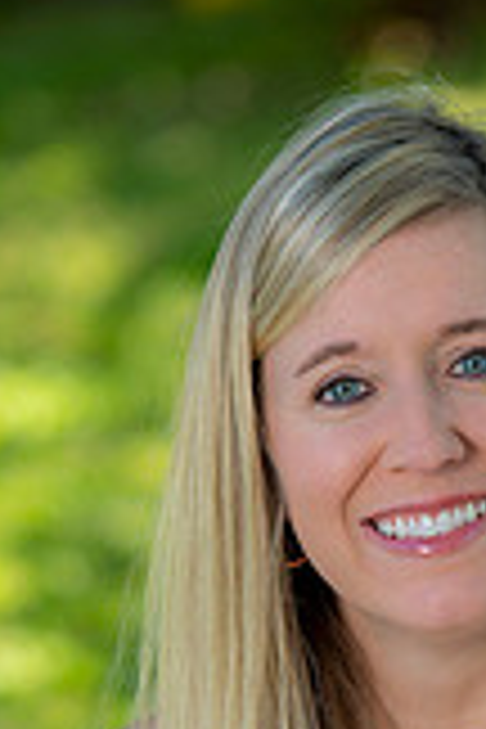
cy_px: 832
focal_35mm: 361
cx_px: 520
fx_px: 7310
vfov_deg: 5.7
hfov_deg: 3.8
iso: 100
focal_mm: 130
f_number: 2.8
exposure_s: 1/250
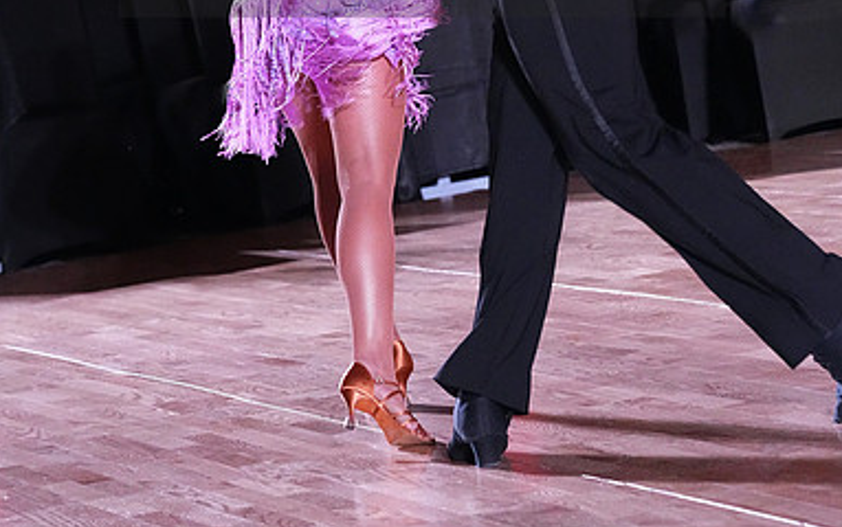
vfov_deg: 6.1
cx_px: 423
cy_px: -55
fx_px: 4960
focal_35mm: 216
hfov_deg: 9.7
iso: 12800
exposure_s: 1/400
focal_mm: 140
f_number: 5.6
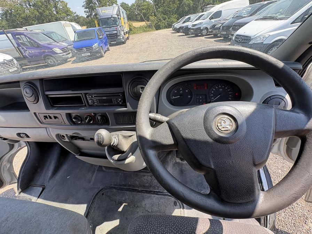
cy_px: 117
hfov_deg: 102.1
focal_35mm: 14
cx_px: 156
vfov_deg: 85.7
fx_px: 126
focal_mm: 2.22
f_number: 2.2
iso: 50
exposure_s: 1/147
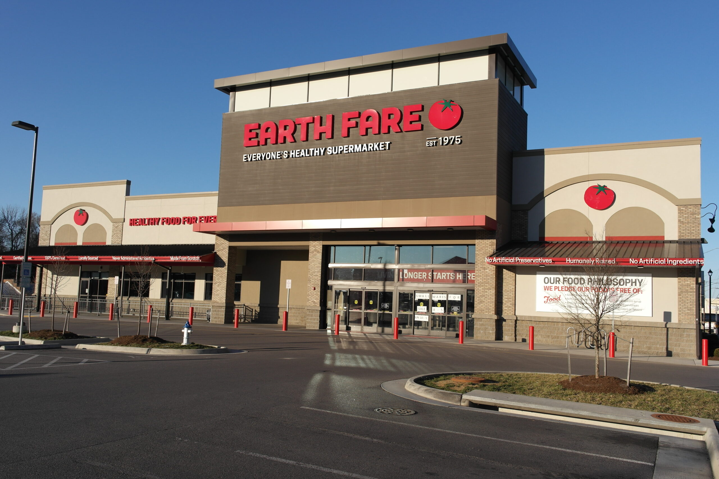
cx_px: 360
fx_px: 599
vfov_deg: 43.6
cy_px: 240
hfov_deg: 61.9
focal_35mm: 30
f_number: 7.1
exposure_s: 1/320
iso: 100
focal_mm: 20
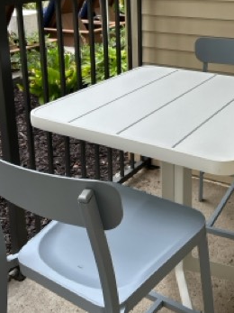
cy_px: 51
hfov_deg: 29.8
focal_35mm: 48
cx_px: 171
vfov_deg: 37.8
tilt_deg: -12.1
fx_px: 433
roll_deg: -0.4
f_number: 1.5
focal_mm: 5.7
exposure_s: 1/120
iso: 40
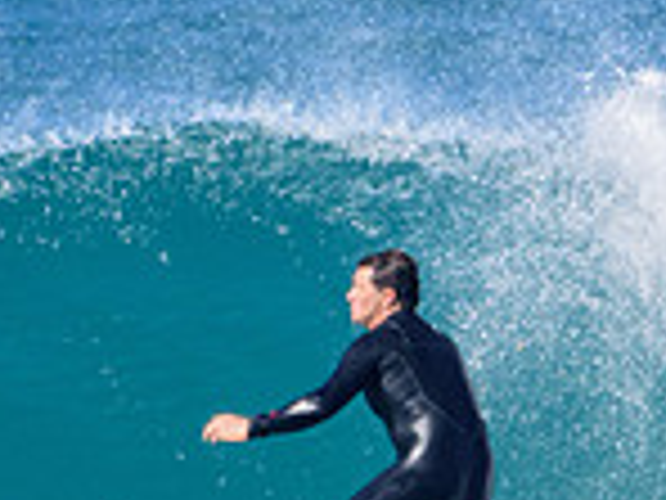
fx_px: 54544
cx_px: 360
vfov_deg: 0.5
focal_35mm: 2835
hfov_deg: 0.7
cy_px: 574
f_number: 5.6
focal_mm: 500
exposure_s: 1/2000
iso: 320
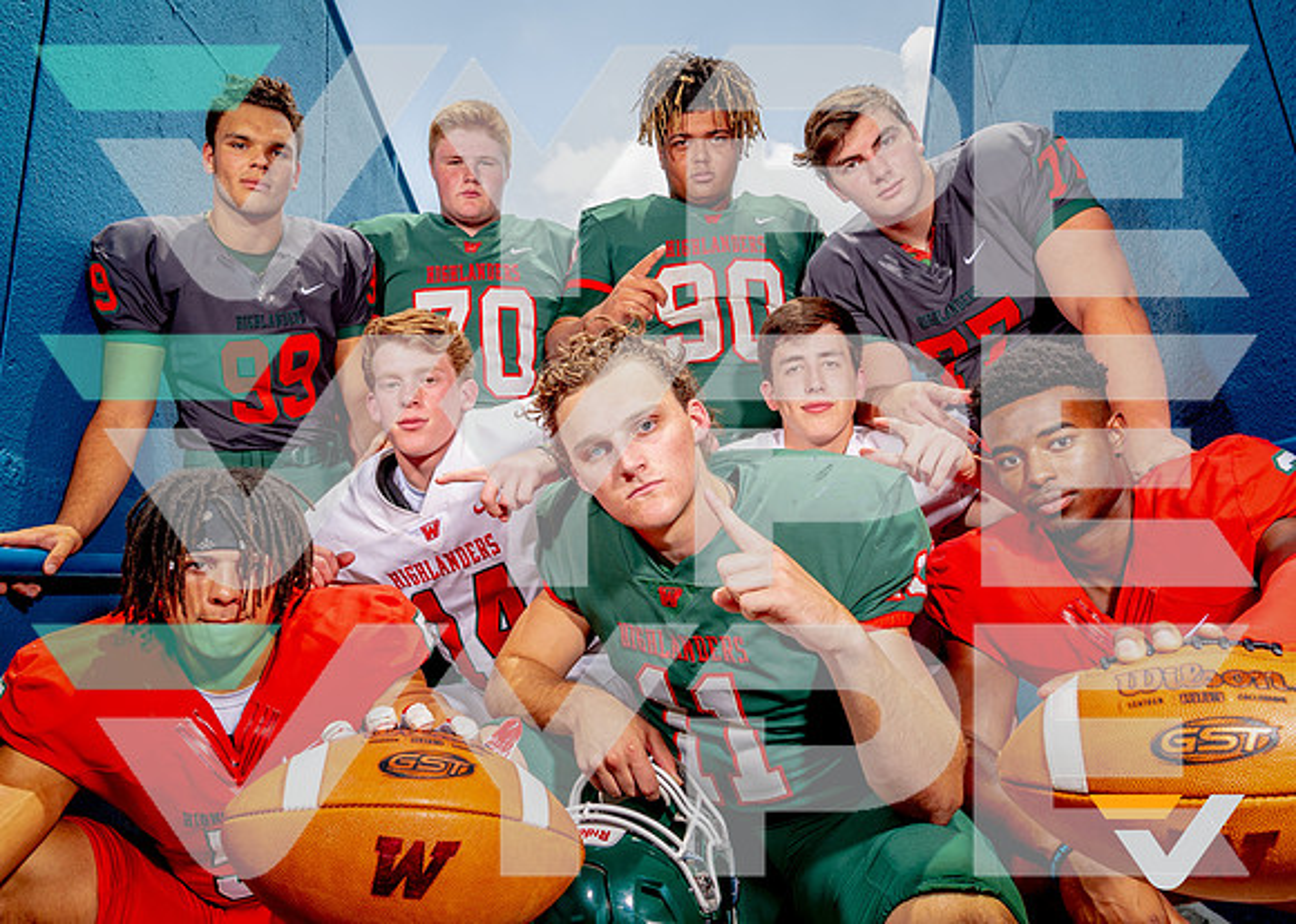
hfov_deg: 70.0
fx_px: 924
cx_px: 607
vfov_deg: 53.2
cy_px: 462
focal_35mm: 25
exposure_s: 1/125
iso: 100
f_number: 9.5
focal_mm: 24
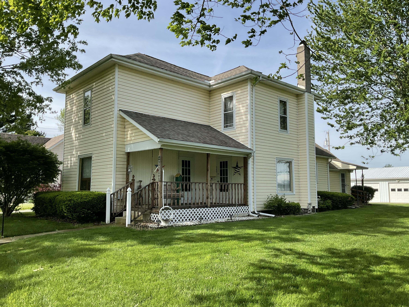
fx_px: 343
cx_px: 204
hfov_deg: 61.7
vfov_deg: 48.2
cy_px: 154
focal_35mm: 29
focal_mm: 3
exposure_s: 1/1055
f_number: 1.8
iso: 16
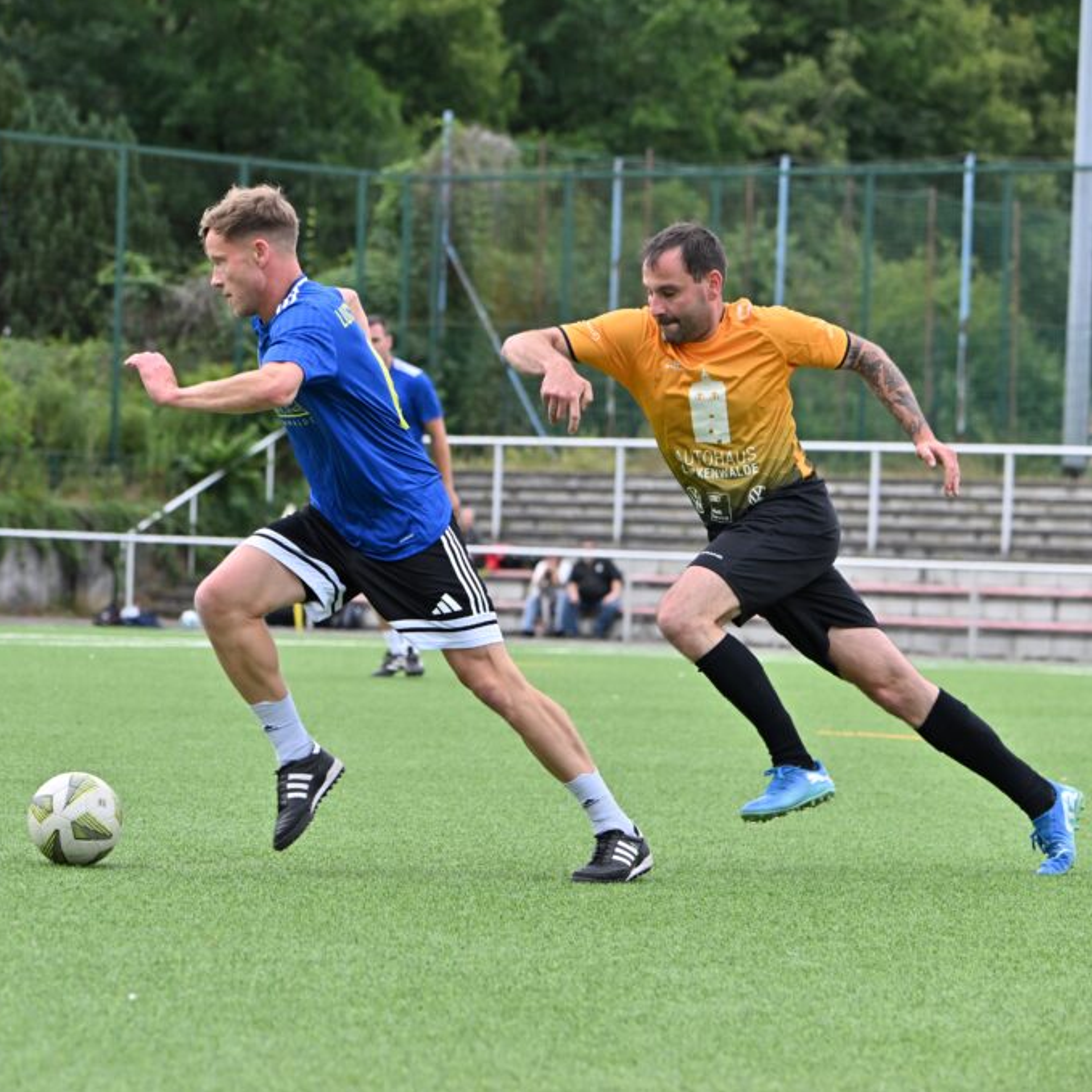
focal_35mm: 173
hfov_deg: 10.1
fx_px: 6174
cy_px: 544
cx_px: 320
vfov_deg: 10.1
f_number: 5
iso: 560
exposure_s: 1/1600
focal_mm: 135
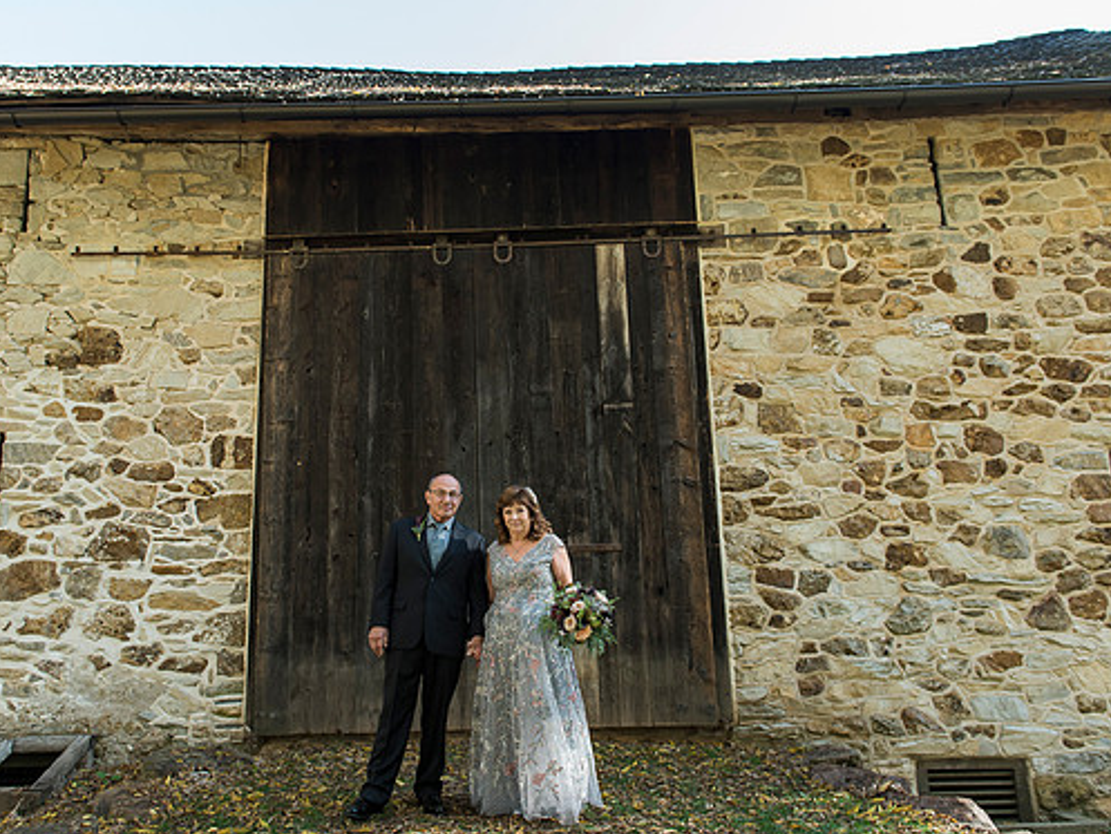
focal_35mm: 28
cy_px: 421
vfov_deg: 49.8
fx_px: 899
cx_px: 500
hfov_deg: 63.3
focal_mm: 24
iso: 400
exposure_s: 1/200
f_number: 4
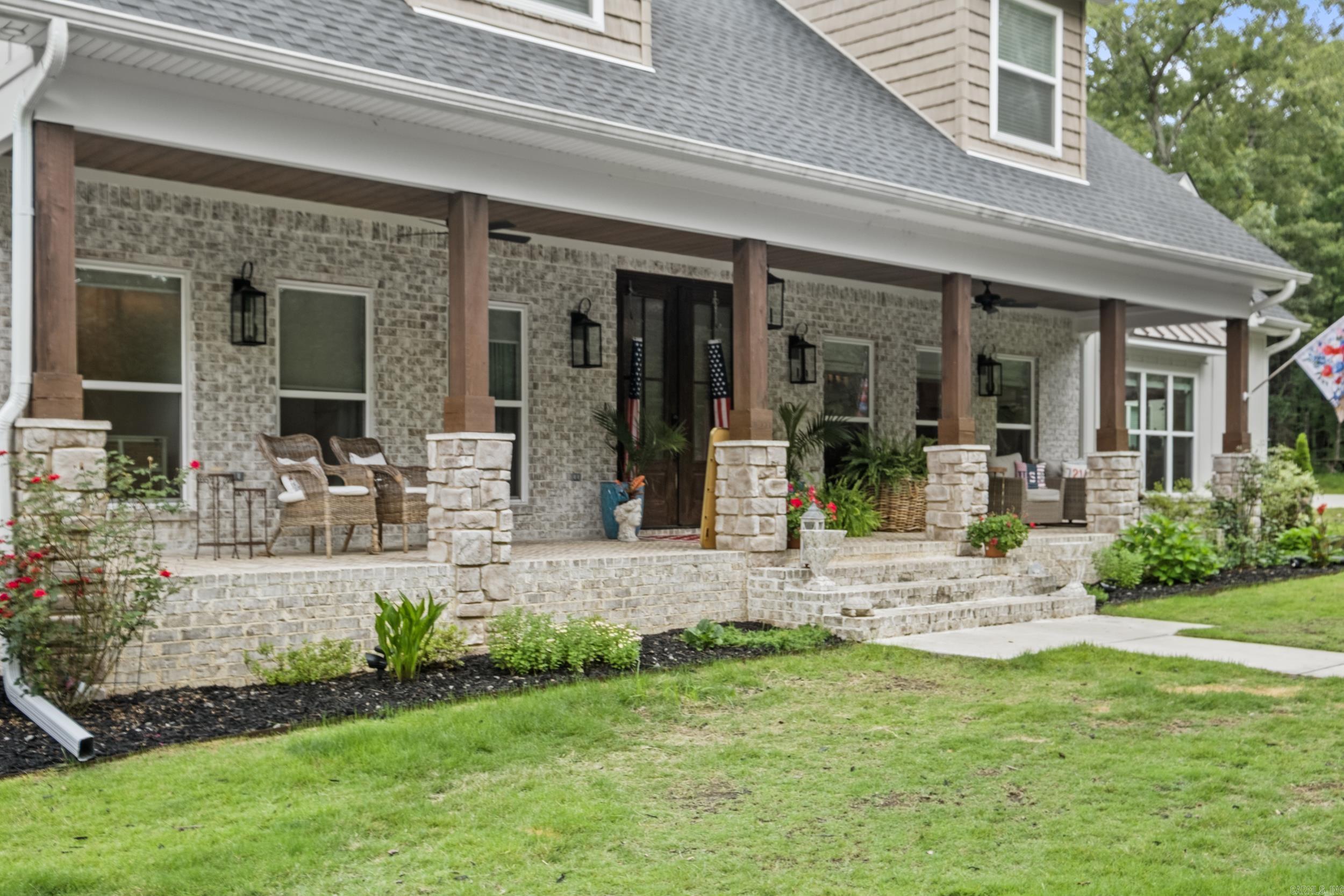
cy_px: 448
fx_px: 1344
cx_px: 672
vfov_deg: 36.9
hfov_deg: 53.1
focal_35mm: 36
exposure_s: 1/50
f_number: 8
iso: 200
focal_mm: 24
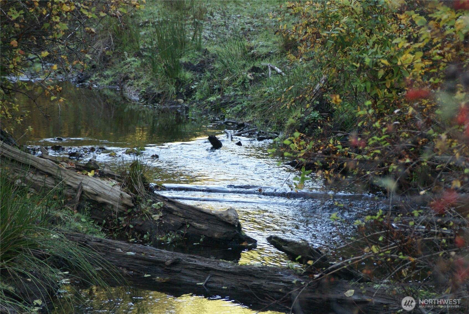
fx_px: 2348
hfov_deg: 11.4
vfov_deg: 7.6
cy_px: 157
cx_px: 234
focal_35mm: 180
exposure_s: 1/125
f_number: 5.6
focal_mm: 120
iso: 400
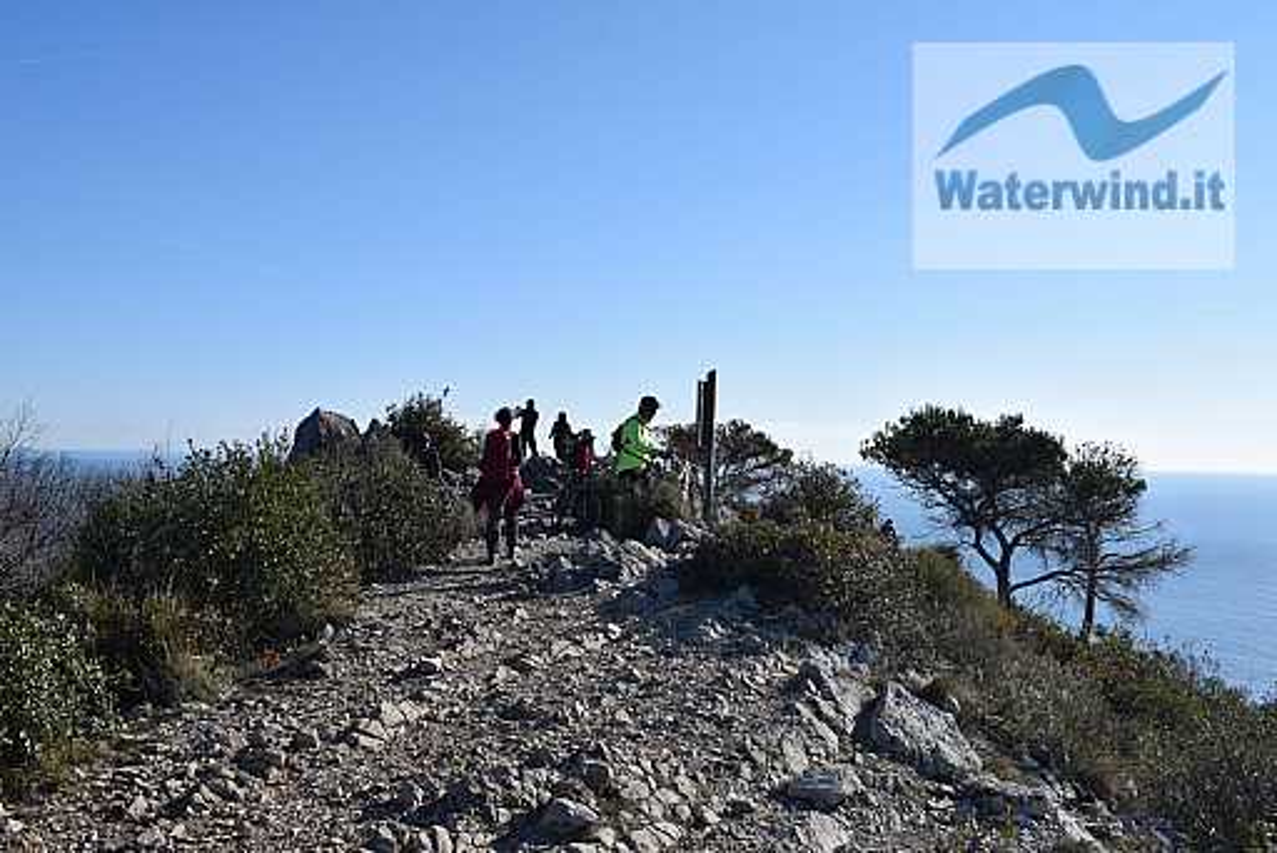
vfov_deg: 38.4
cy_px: 426
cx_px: 638
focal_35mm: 34
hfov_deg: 55.1
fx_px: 1224
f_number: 10
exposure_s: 1/640
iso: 200
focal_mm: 23
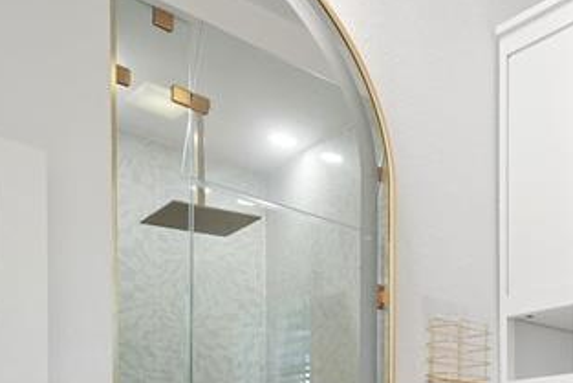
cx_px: 663
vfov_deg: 24.1
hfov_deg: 33.8
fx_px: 780
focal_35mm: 49
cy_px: 499
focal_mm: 15
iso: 640
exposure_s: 1/100
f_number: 5
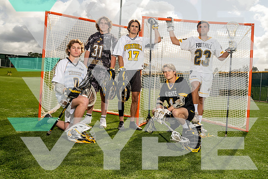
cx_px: 134
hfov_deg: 58.7
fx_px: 238
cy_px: 84
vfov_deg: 41.1
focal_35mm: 32
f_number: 8
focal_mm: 30
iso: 200
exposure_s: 1/250
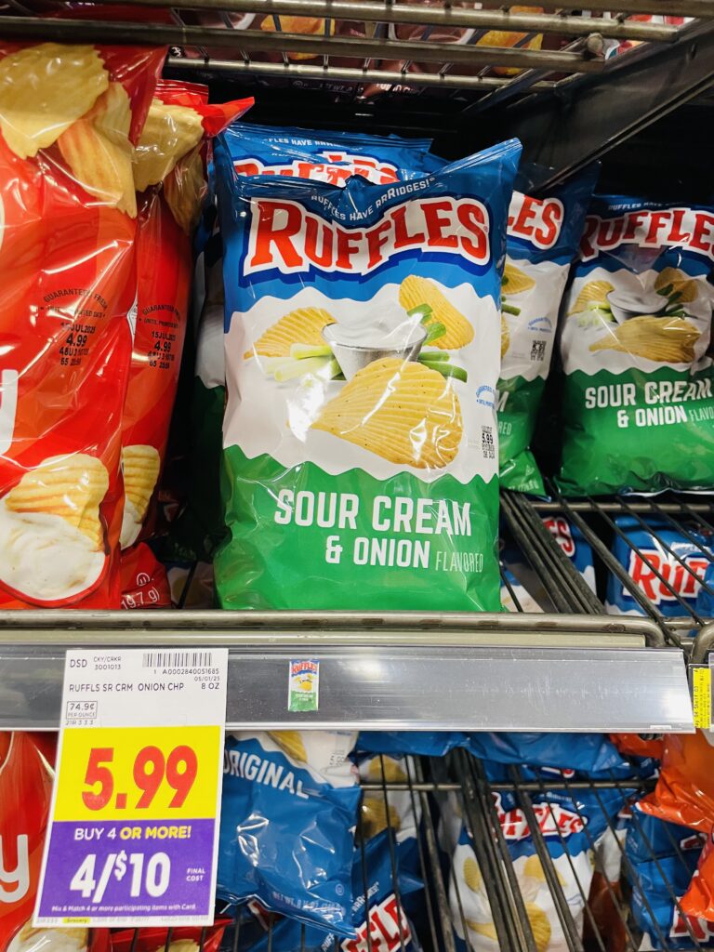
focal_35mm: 26
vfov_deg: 67.3
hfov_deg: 53.1
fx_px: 715
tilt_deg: -23.0
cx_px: 357
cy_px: 476
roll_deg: -3.0
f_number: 1.6
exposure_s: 1/60
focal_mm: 4.2
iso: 200
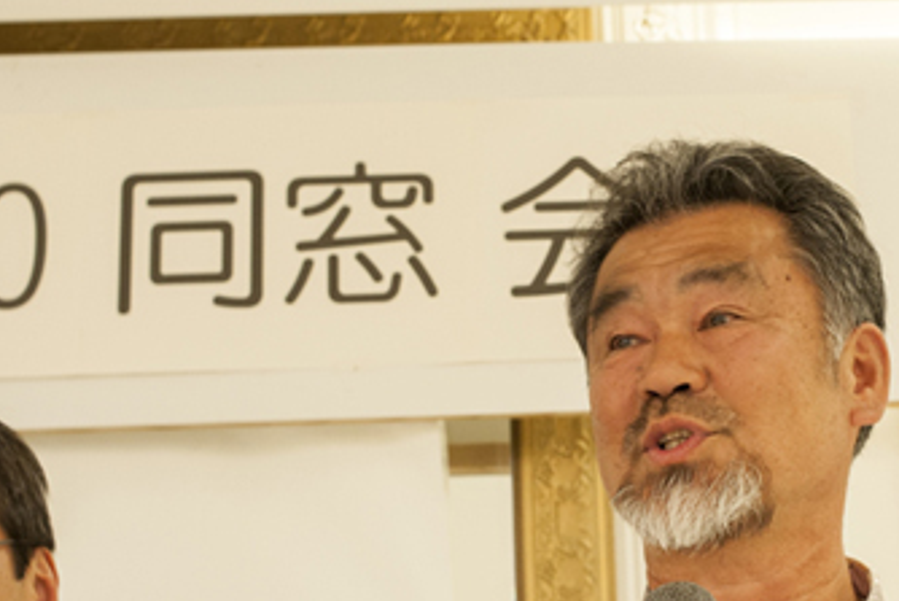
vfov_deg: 20.2
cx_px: 579
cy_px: 420
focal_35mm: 67
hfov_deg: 29.9
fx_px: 1674
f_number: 5.6
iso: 900
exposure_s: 1/100
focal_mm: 35
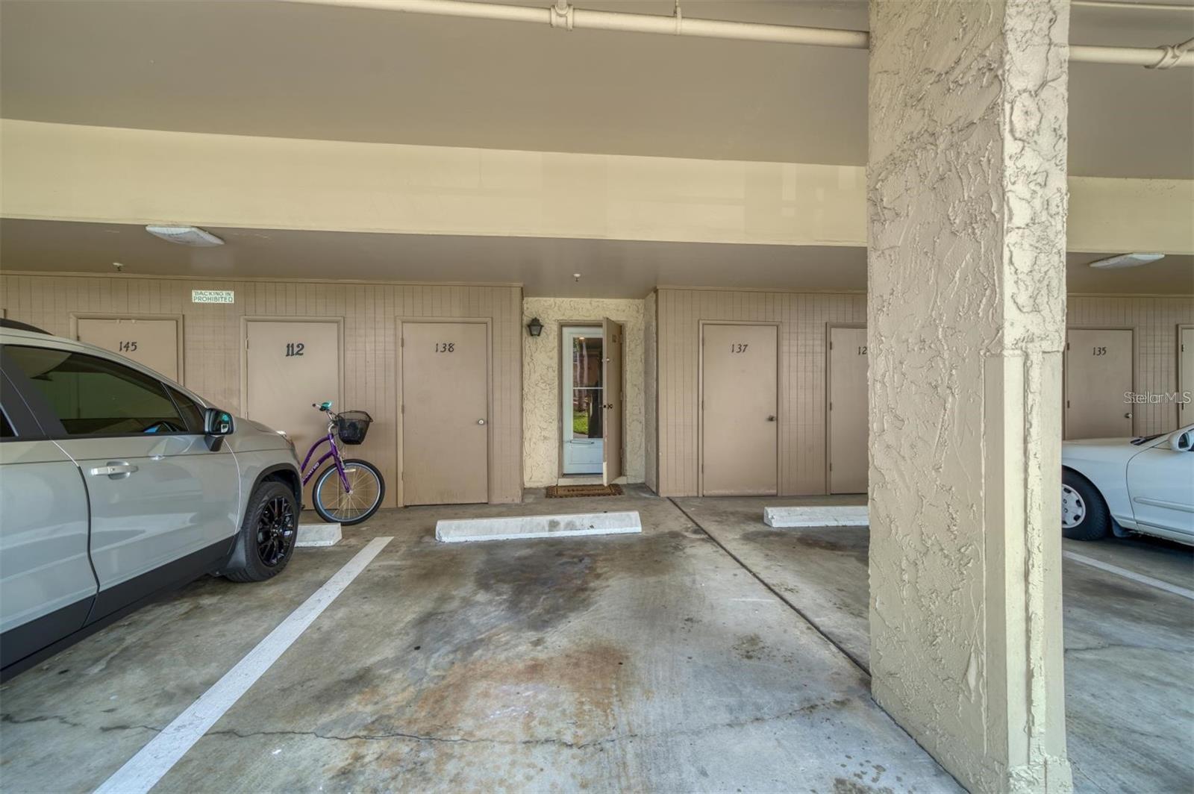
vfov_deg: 81.1
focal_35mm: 14
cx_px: 597
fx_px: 464
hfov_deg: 104.3
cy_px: 397
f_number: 6.3
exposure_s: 1/50
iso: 100
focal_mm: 14
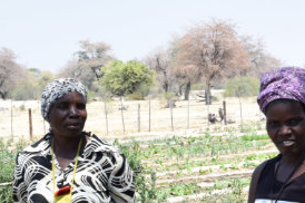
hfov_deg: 18.8
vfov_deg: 12.9
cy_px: 224
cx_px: 347
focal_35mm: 104
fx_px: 877
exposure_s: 1/250
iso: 200
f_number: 8
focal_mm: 21
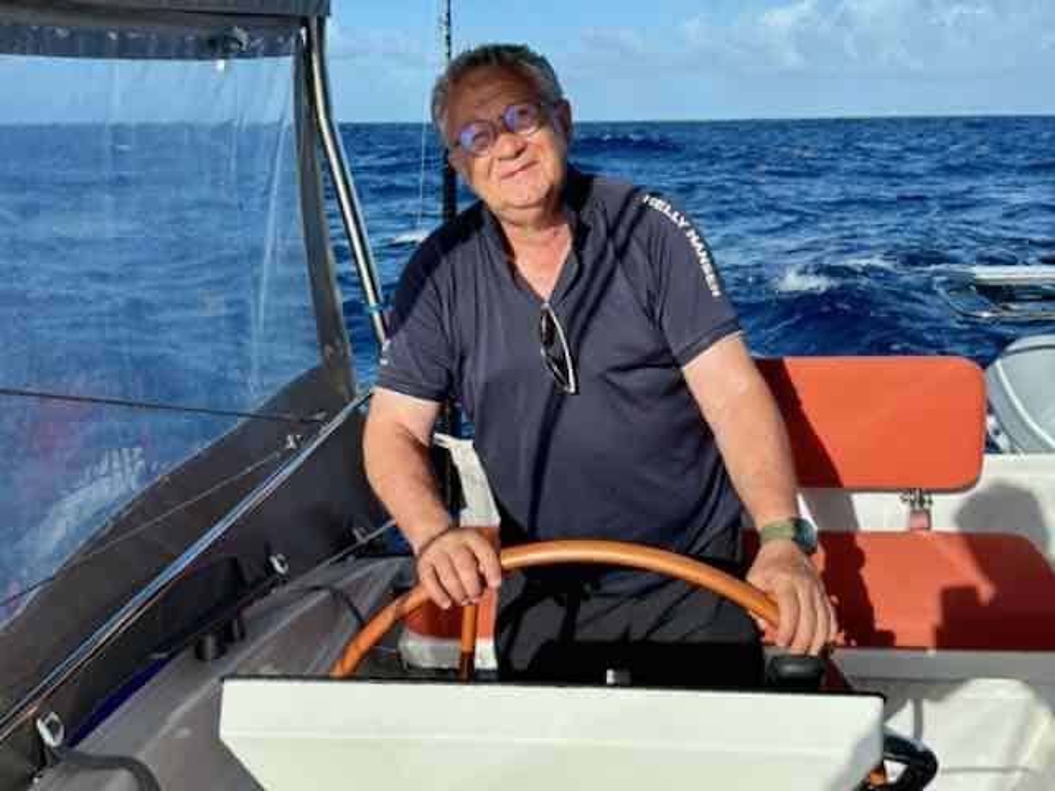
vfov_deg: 56.8
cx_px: 528
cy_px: 396
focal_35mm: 24
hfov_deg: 71.6
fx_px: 731
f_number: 1.78
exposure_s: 1/7042
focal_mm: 6.86
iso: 80
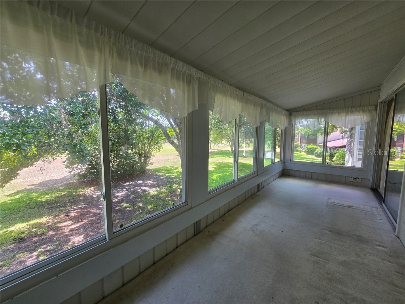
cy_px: 152
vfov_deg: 89.9
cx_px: 202
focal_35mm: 13
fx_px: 152
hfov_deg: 106.2
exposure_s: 1/125
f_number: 2.2
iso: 50
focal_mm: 2.2
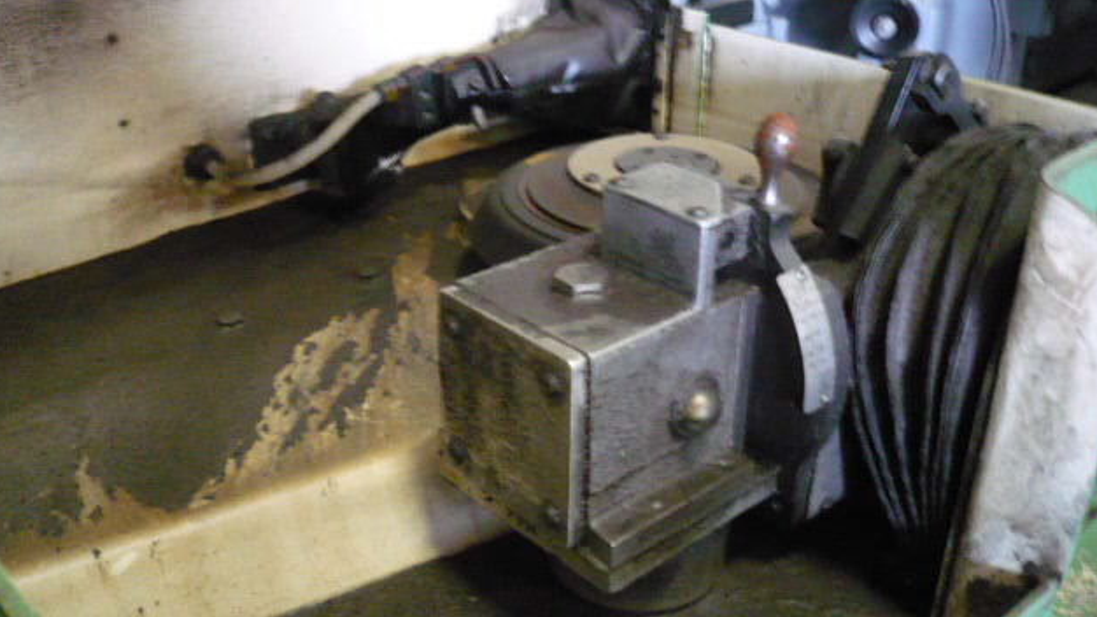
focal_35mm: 39
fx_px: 1134
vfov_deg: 30.4
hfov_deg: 51.6
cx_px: 552
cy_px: 294
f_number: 2.8
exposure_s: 1/13
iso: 400
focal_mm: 5.8
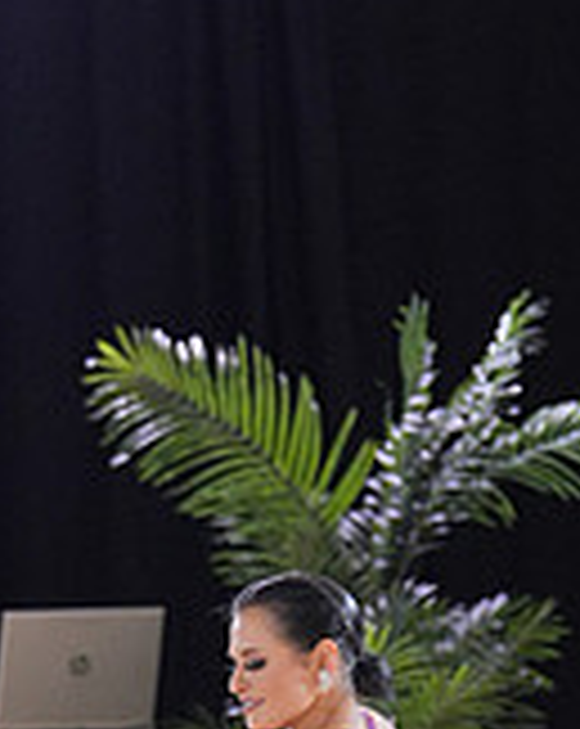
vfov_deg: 4.1
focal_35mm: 468
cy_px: 1107
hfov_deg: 3.3
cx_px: -52
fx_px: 10070
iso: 800
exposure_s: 1/500
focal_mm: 93
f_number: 2
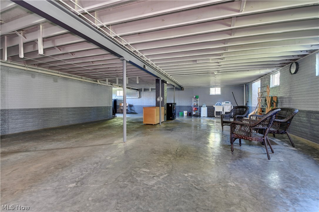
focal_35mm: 15
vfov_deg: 77.3
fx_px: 133
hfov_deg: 100.4
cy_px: 106
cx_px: 160
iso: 400
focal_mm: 10
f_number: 8
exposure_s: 1/1.25
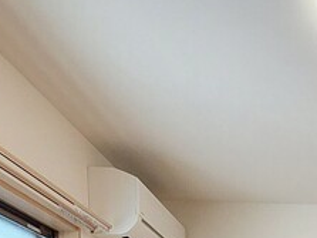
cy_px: 452
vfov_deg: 18.7
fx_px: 513
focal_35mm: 56
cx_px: 365
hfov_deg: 30.1
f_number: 2.2
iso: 250
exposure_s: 1/60
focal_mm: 1.74
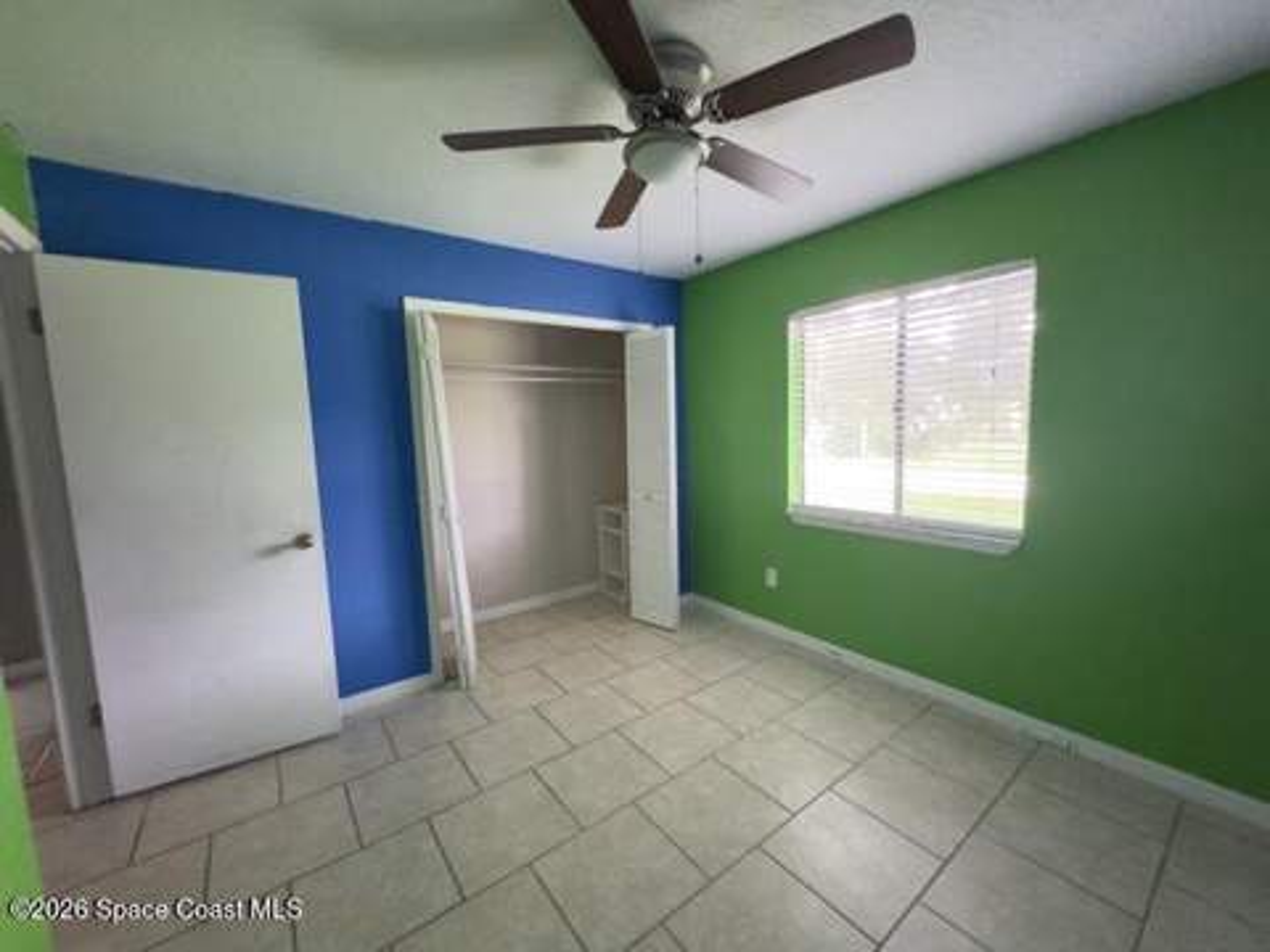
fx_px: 514
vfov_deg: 85.7
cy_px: 476
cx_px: 635
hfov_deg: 102.1
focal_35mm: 14
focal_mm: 2.22
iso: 800
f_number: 2.2
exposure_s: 1/60
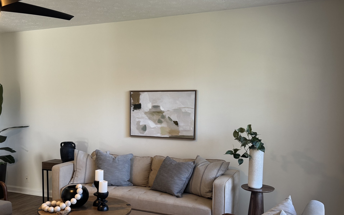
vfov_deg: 33.2
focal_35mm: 38
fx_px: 356
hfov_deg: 51.2
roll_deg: -0.5
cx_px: 136
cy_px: 145
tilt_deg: -6.5
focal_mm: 6.76
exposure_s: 1/60
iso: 160
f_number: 1.78
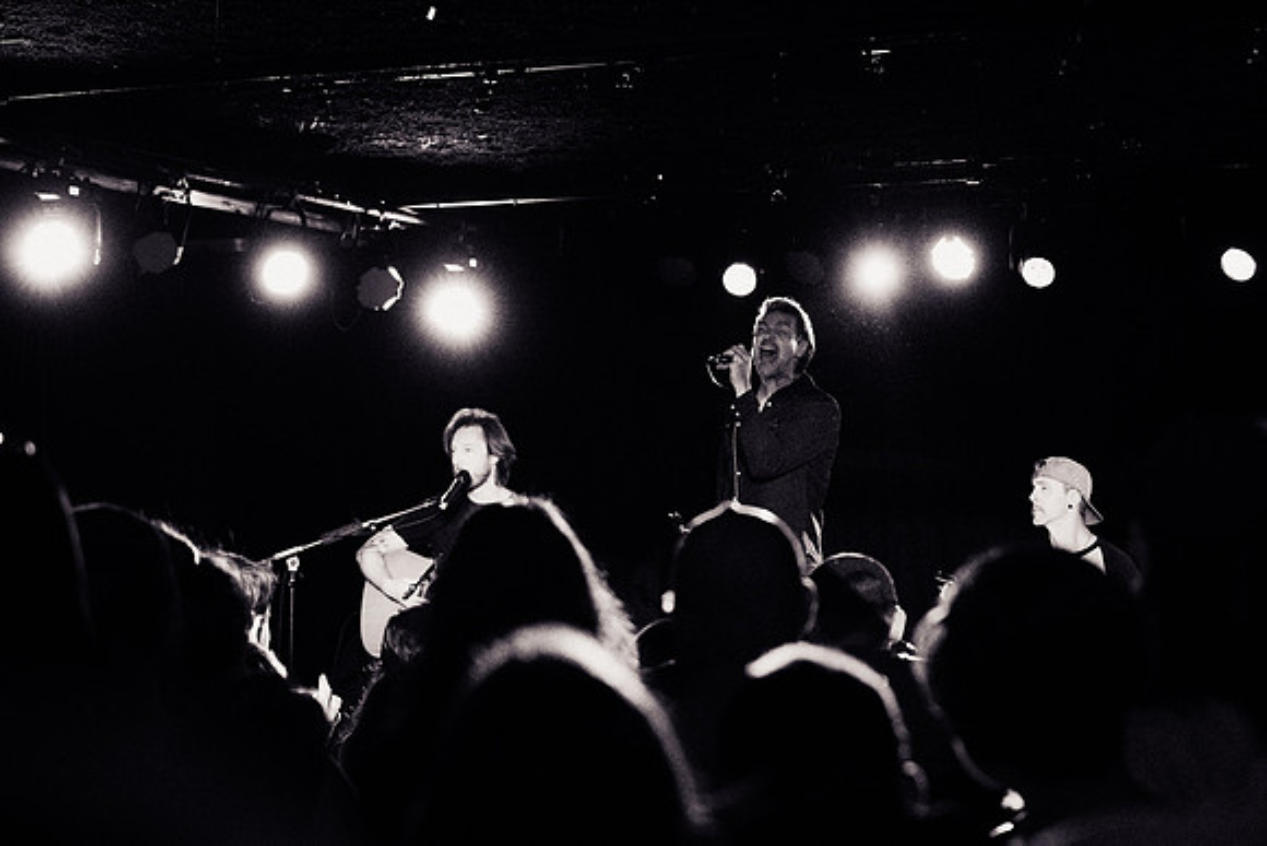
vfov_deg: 16.9
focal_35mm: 81
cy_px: 378
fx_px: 2836
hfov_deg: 25.2
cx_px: 719
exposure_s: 1/400
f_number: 3.5
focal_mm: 70
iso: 3200
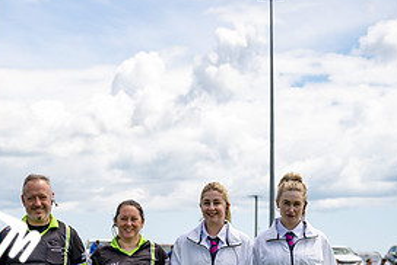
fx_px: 1435
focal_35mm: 130
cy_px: 272
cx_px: -12
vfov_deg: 10.5
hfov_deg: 15.4
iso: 100
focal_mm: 61
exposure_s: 1/1250
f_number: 4
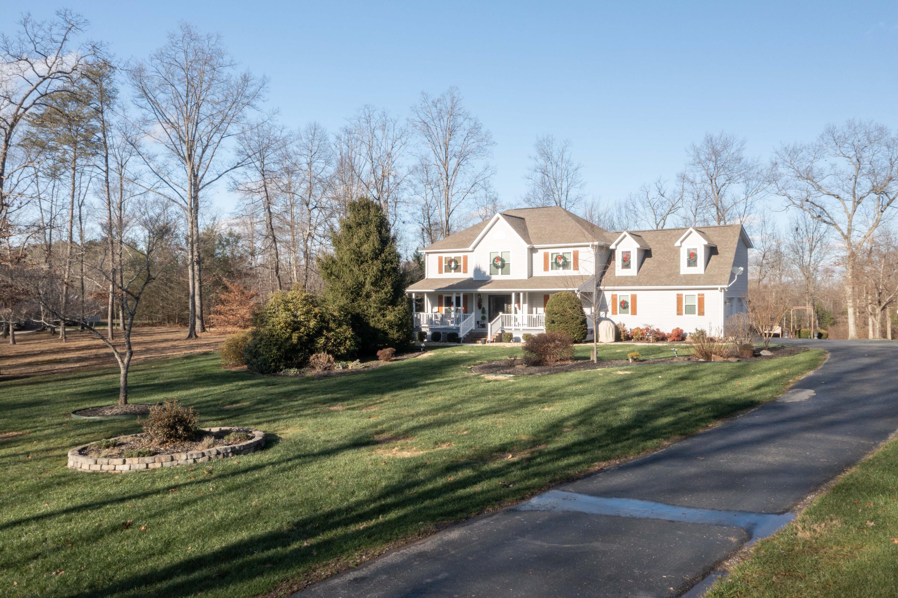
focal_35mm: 28
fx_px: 698
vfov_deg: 46.4
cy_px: 299
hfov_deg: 65.5
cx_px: 449
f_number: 11
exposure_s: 1/40
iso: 100
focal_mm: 10.26
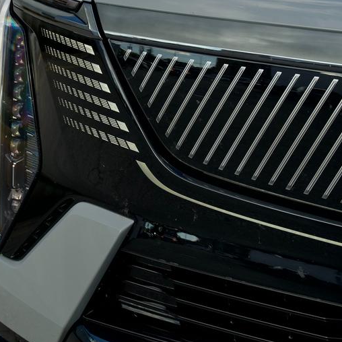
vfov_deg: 16.1
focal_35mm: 108
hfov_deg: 16.1
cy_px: 88
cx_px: 78
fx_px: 1206
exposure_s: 1/50
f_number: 2.8
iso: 250
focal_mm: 33.6
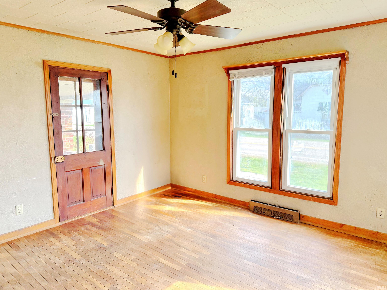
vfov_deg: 56.8
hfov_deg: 71.6
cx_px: 194
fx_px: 268
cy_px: 145
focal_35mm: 24
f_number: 1.78
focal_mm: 6.76
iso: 100
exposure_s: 1/379
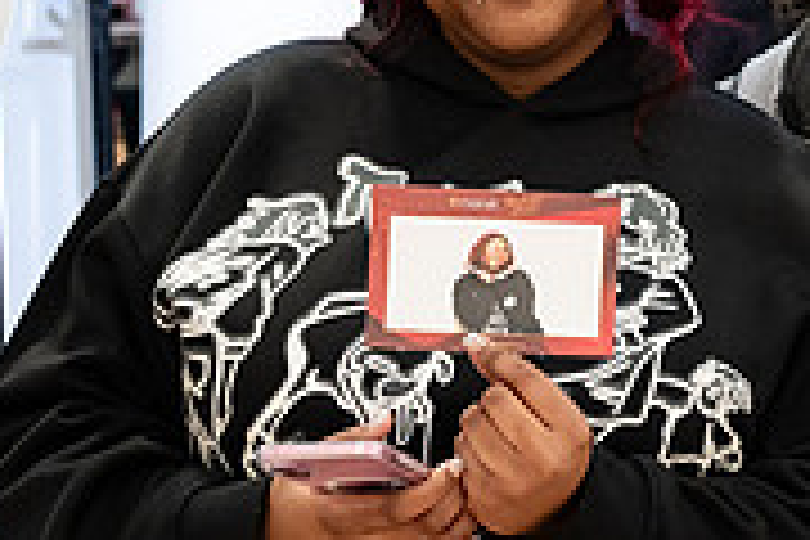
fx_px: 2227
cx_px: 970
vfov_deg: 13.8
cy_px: 138
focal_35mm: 99
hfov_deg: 19.4
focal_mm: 29
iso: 1000
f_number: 3.2
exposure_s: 1/125
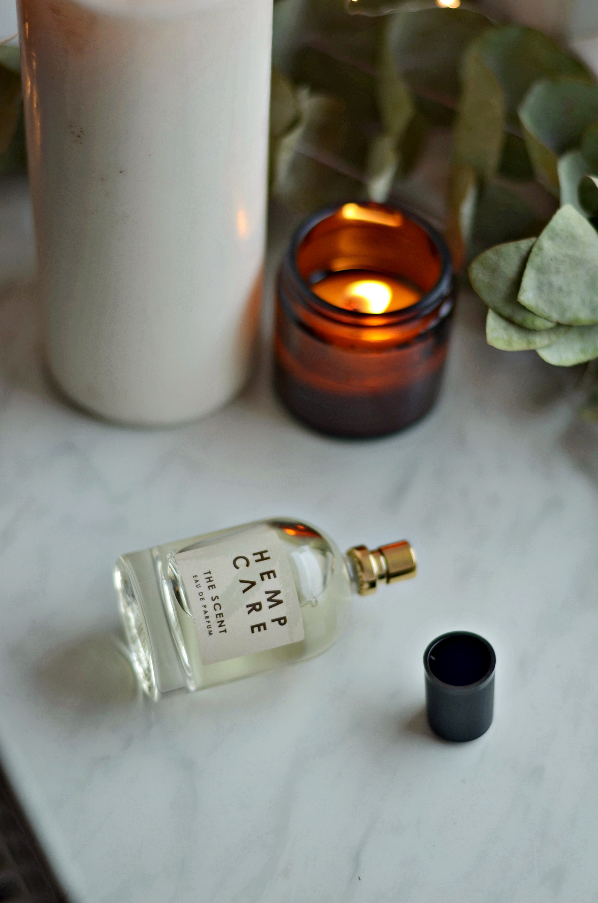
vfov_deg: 27.0
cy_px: 452
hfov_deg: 18.1
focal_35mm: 75
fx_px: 1877
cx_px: 299
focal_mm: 50
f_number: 1.8
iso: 100
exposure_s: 1/60
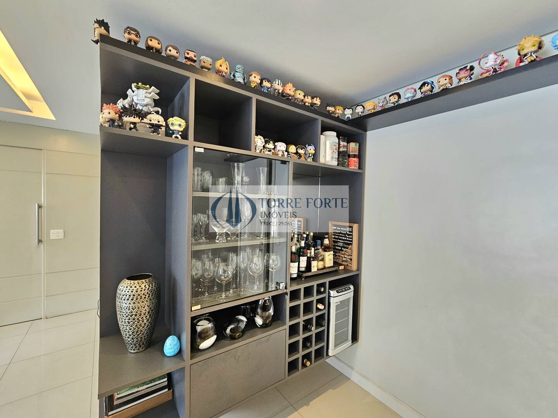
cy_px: 209
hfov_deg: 106.2
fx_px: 210
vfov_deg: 89.9
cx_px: 279
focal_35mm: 13
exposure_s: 1/60.2
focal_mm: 2.2
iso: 320
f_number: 2.2
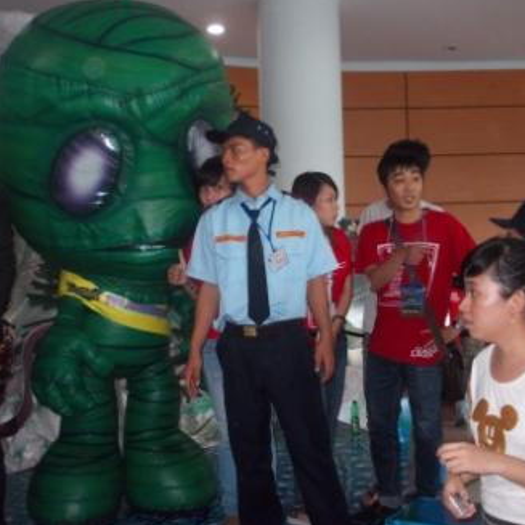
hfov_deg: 36.8
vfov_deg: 36.8
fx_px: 789
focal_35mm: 46
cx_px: 281
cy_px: 262
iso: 200
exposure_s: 1/30
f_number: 3.1
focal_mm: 5.3
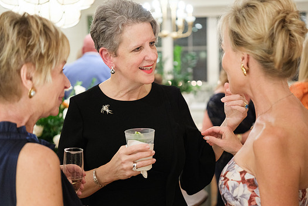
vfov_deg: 20.6
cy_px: 112
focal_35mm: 66
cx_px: 156
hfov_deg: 30.5
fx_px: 565
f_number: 1.8
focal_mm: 40
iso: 1600
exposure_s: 1/160
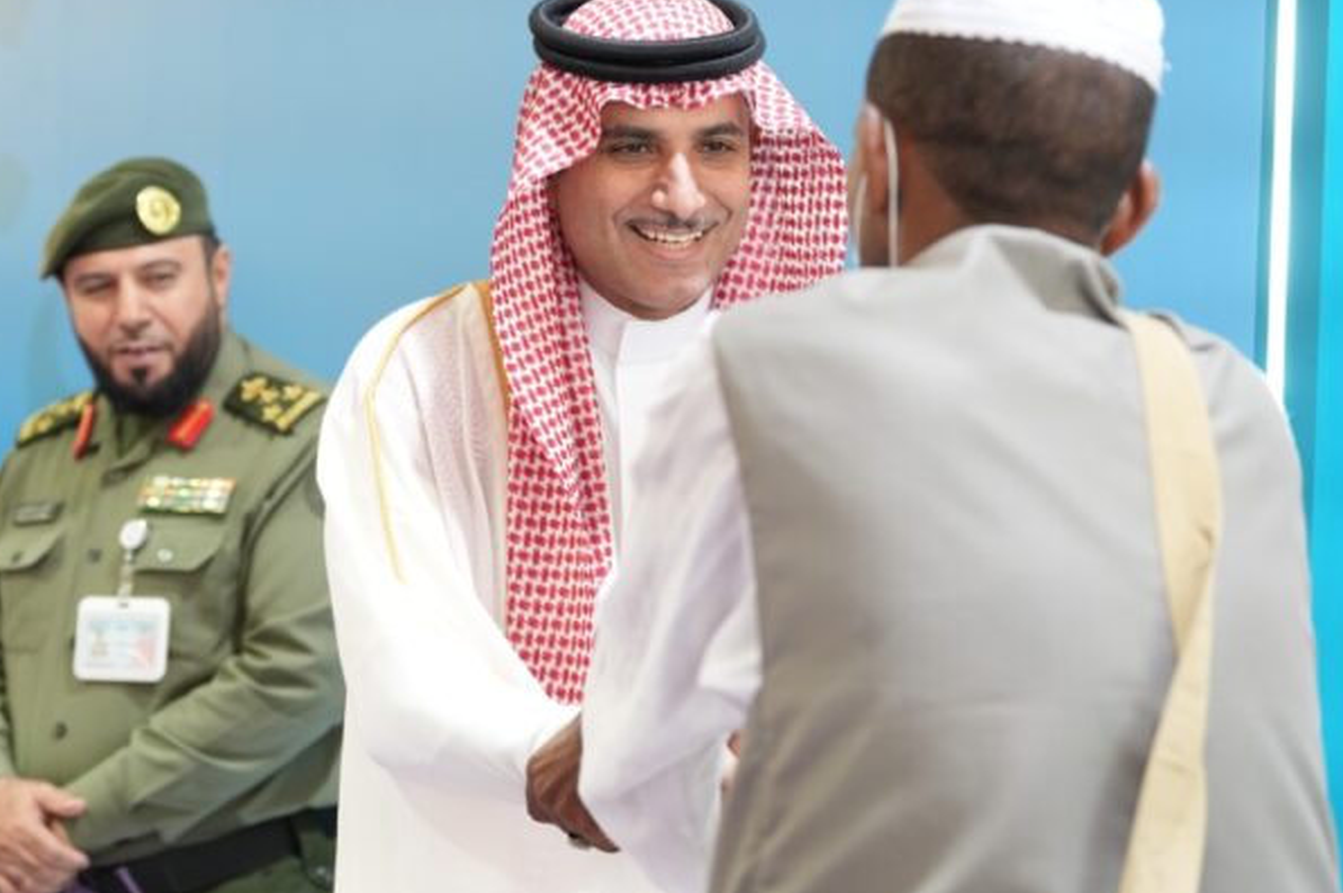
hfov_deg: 22.6
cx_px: 524
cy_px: 404
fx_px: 3355
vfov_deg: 15.2
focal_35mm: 90
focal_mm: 70
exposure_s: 1/160
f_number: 3.2
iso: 1250
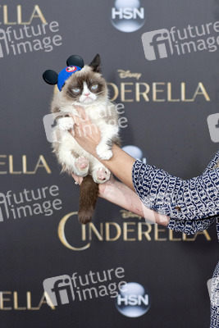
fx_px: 638
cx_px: 110
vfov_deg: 28.8
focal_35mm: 70
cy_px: 164
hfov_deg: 19.5
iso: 400
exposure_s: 1/400
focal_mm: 70
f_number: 4
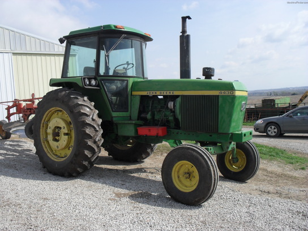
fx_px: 311
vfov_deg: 40.7
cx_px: 154
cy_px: 116
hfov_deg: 52.6
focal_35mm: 35
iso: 100
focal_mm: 6.3
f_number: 8.4
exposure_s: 1/180
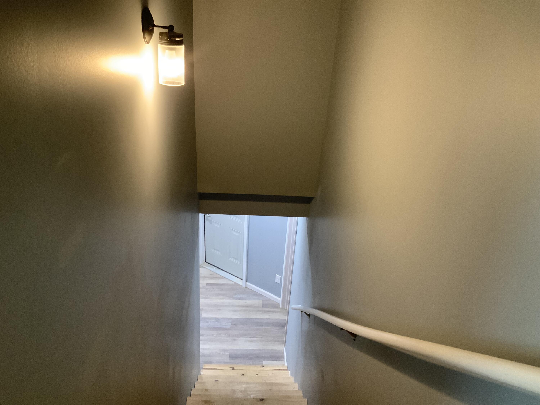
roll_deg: -3.4
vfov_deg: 48.2
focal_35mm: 29
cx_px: 270
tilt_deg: -28.5
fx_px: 452
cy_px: 202
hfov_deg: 61.7
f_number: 1.8
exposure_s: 1/60
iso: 250
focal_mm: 3
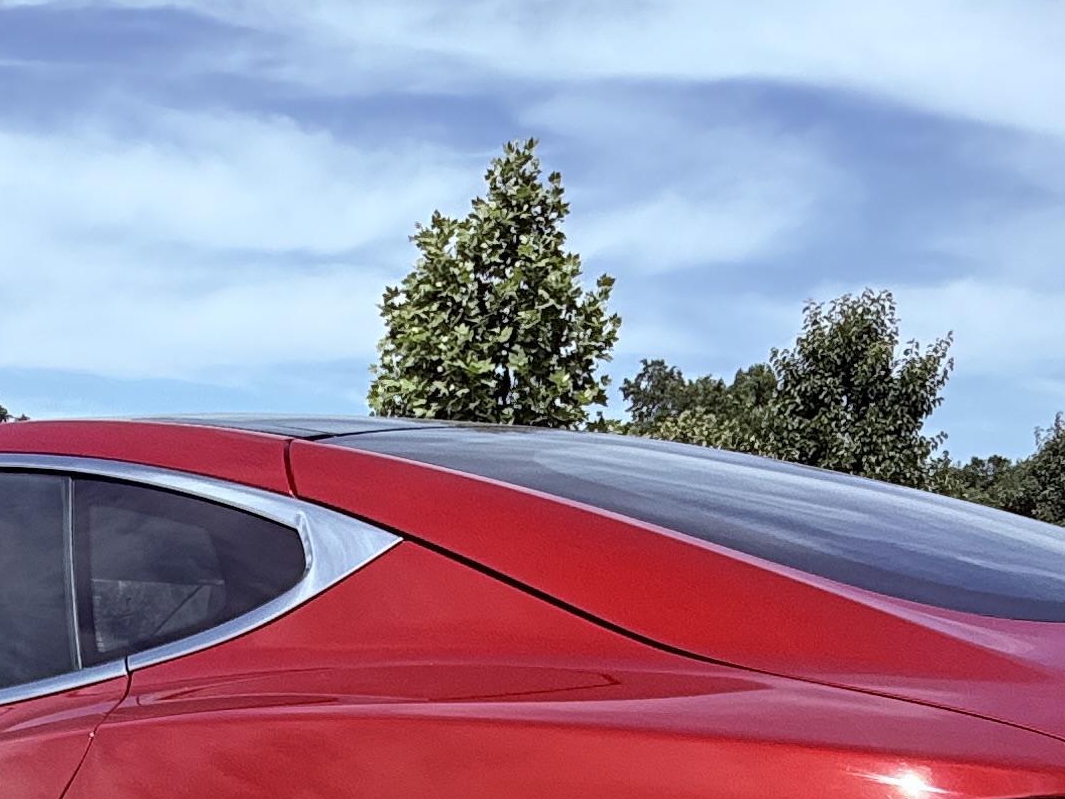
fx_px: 1631
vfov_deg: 23.6
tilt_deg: -17.3
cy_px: 1091
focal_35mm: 53
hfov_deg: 35.3
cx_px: 262
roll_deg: -0.7
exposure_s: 1/1534
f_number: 2.2
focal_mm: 2.22
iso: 50
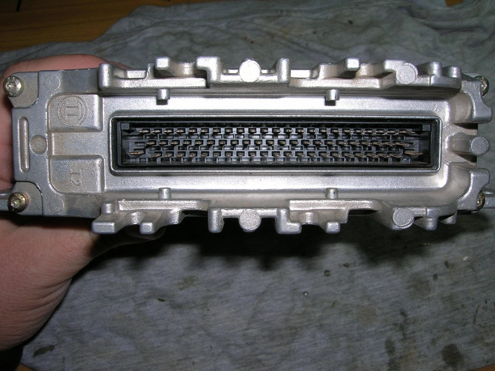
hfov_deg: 54.0
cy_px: 186
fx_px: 486
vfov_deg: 41.8
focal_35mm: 34
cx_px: 248
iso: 50
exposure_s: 1/60.1
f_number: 4.9
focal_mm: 5.7
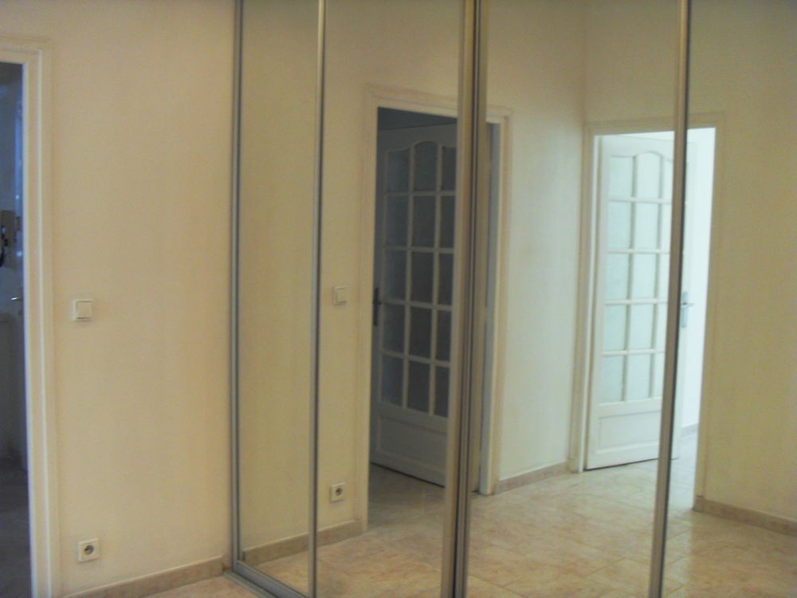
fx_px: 898
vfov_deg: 36.8
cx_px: 398
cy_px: 299
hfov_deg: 47.9
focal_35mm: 39
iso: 200
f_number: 3.5
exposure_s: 1/30
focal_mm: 6.6
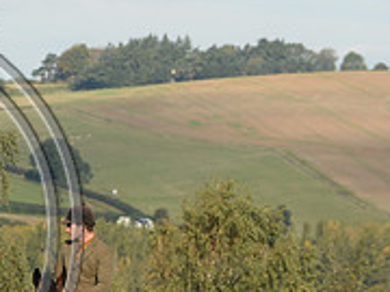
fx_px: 4698
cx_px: -165
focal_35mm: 417
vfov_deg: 3.6
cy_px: 199
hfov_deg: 4.7
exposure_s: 1/1250
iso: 360
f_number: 5
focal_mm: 135
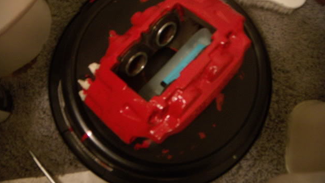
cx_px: 162
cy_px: 73
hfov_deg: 48.4
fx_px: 362
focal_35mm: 42
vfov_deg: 28.3
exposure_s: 1/4
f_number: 3.5
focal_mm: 6.4
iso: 258
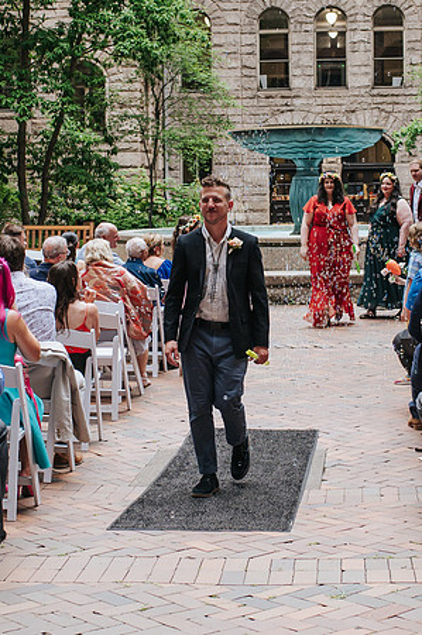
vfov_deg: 26.4
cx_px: 220
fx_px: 1354
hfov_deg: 17.7
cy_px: 299
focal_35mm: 77
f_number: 4
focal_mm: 35
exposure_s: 1/400
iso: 800
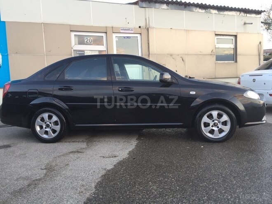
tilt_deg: -6.2
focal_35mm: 29
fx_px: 228
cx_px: 136
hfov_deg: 61.7
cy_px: 102
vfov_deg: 48.2
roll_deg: +2.4
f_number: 2.2
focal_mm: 4.15
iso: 40
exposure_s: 1/50
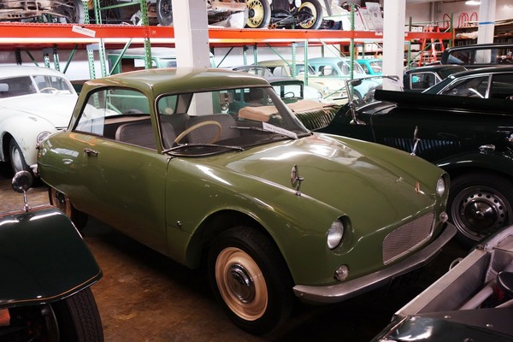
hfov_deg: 57.2
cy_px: 171
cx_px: 256
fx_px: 470
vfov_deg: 40.0
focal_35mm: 33
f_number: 2.5
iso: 400
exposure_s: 1/30
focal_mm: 12.32
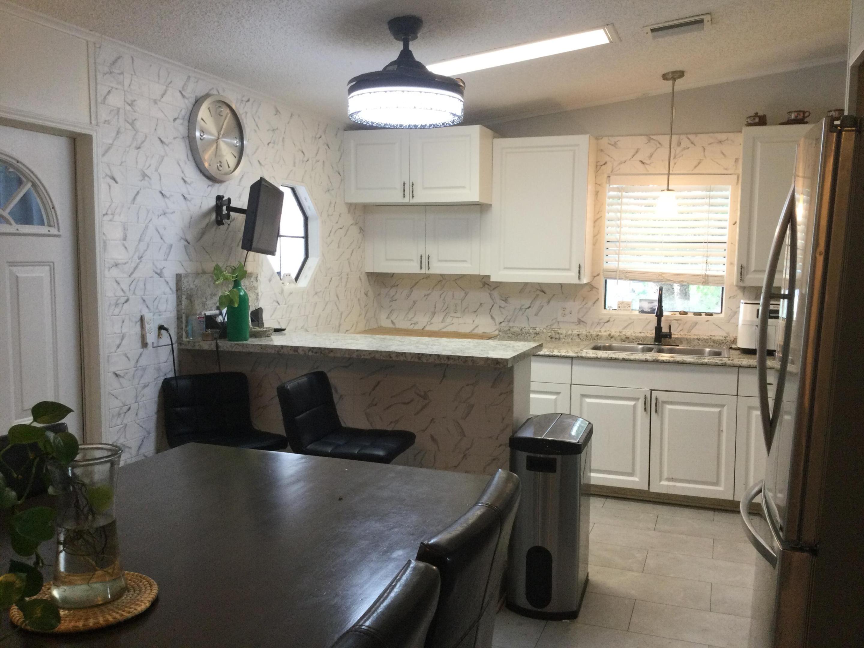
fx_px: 774
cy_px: 324
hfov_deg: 58.4
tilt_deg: -4.3
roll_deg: -2.5
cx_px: 432
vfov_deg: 45.4
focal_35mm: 31
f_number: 2.4
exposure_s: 1/30
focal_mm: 3.3
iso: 64
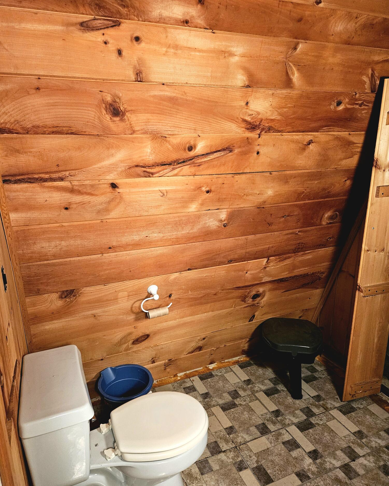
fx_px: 345
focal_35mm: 24
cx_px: 194
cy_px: 254
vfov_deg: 70.2
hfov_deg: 58.8
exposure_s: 1/60.2
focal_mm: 5.4
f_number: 1.8
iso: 800
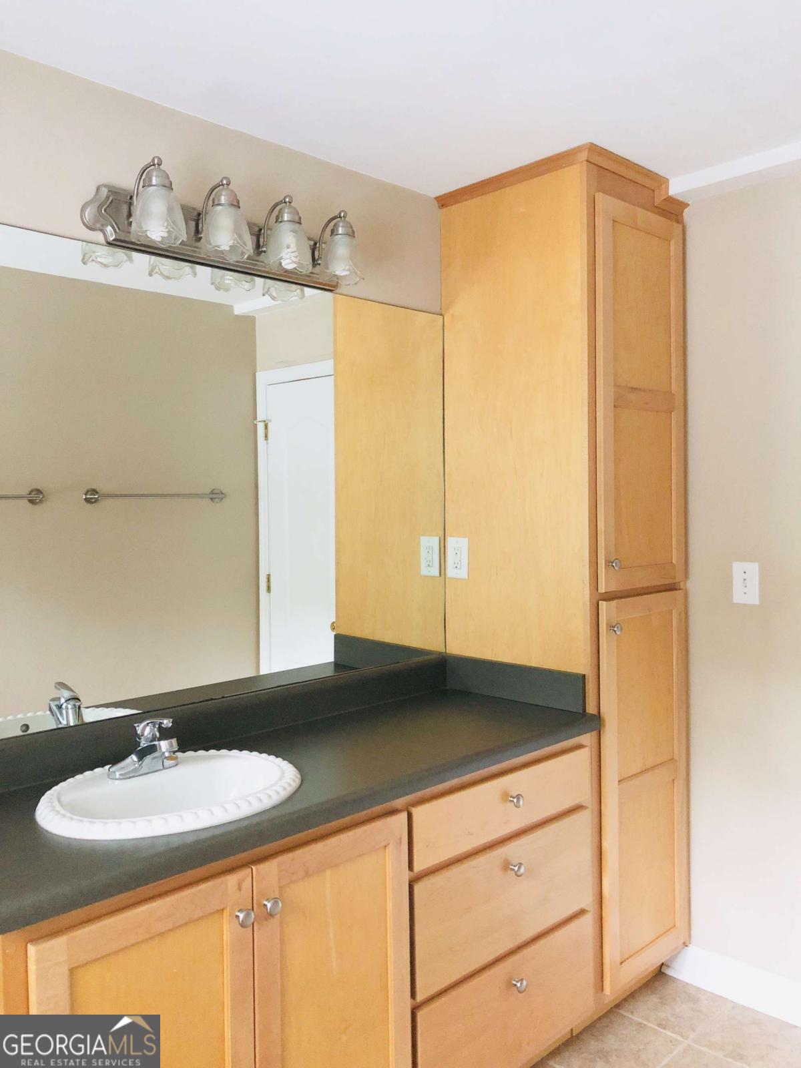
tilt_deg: -0.2
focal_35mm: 28
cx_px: 400
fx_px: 864
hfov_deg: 49.7
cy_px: 534
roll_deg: +0.7
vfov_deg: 63.4
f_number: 1.8
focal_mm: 3.99
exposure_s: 1/4
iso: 125
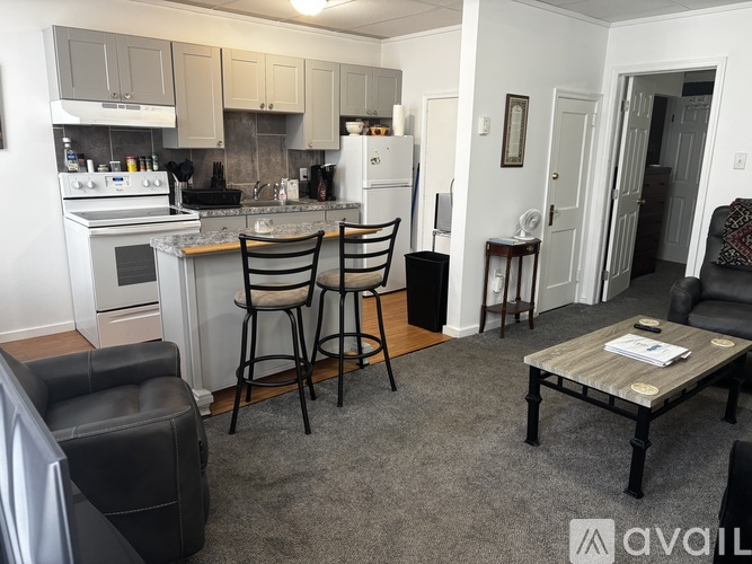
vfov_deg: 53.0
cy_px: 282
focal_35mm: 26
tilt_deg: -13.4
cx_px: 376
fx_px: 565
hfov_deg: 67.3
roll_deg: -1.2
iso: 125
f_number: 1.6
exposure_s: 1/60
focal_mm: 5.96
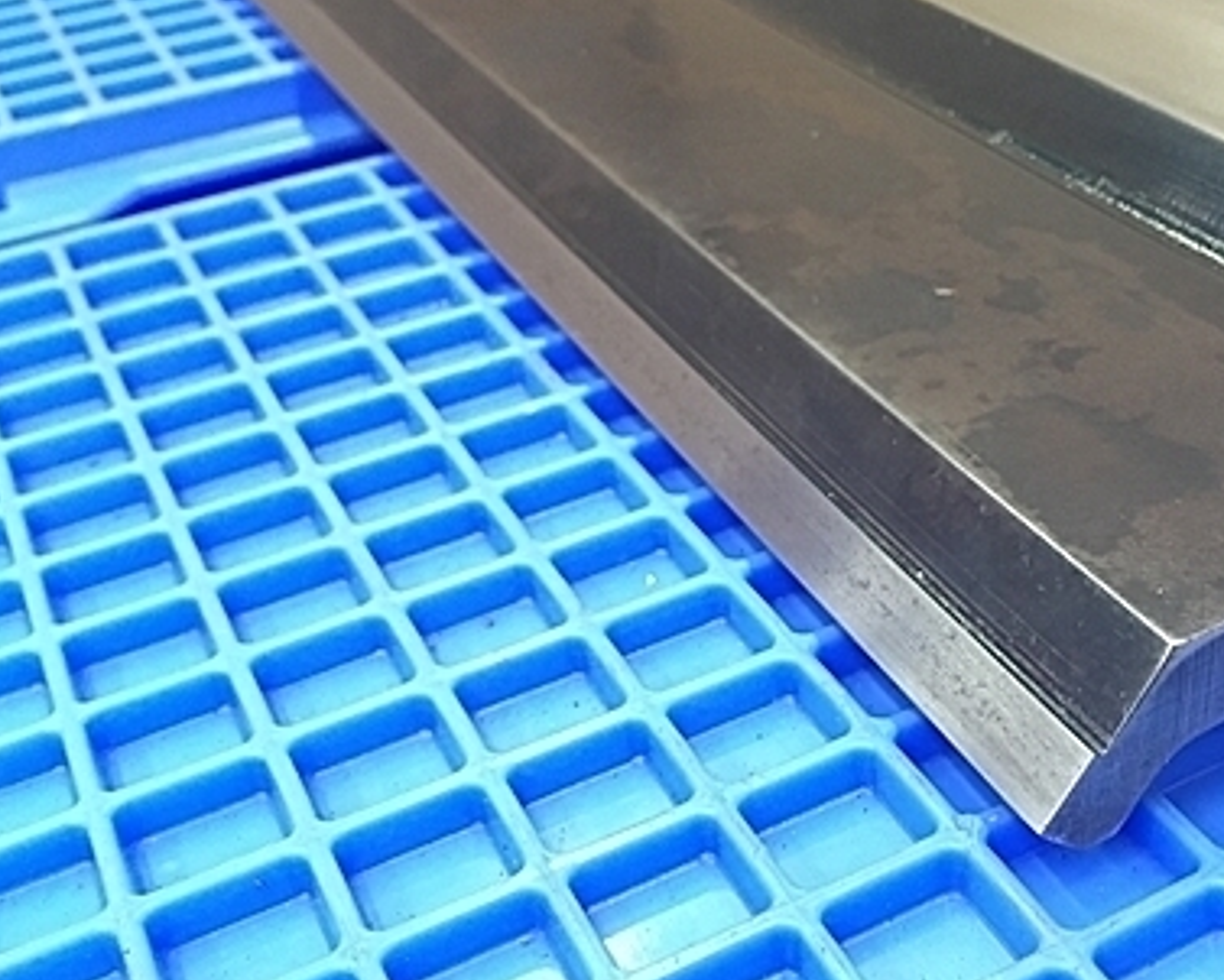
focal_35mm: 48
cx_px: 896
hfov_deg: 37.9
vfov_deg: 31.5
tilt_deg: -32.0
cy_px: 458
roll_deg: +5.5
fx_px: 1740
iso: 200
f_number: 2.2
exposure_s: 1/20
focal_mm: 4.15
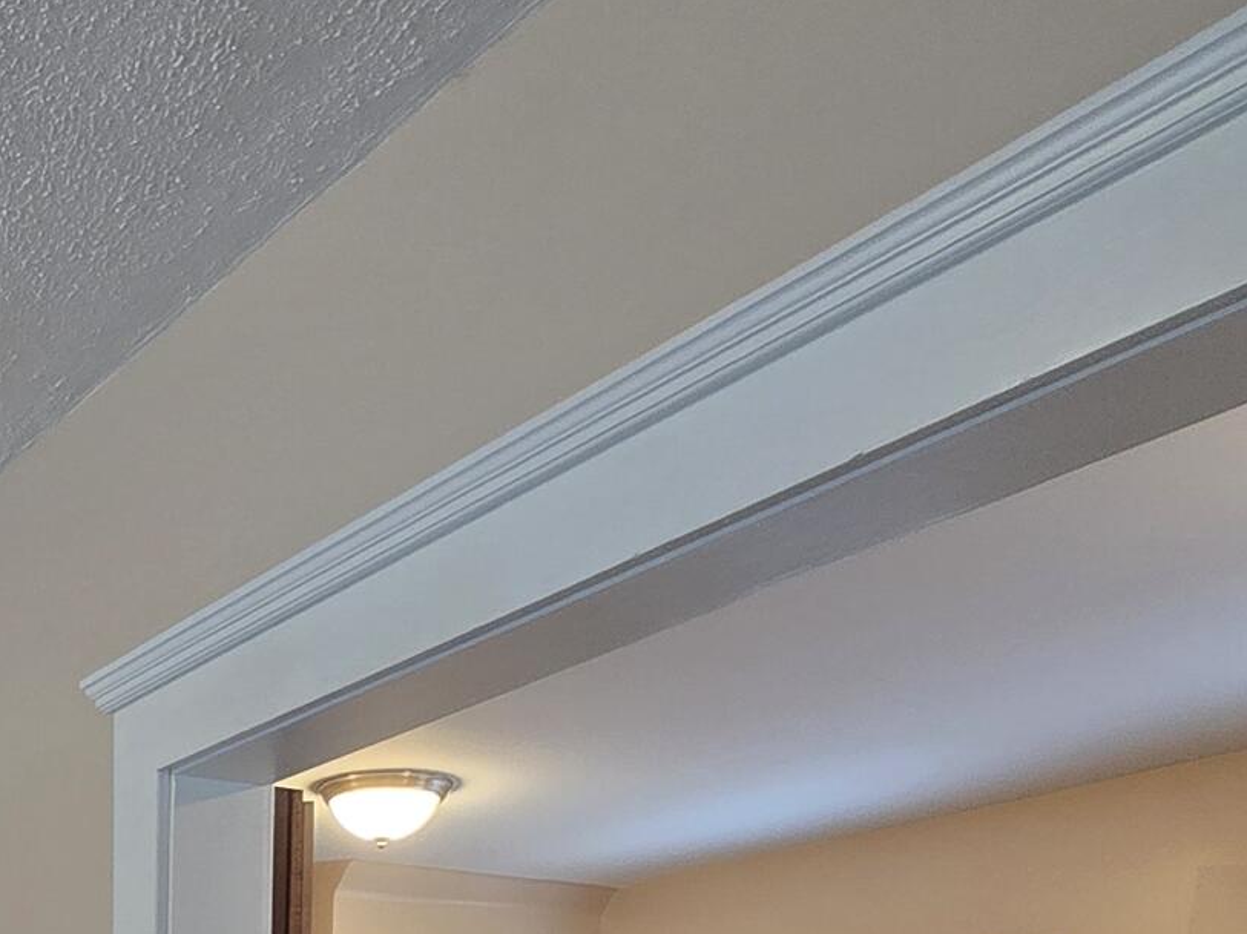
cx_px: -58
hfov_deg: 35.1
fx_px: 1728
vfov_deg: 25.0
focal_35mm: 48
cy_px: 1302
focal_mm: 2.2
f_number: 2.2
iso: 200
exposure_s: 1/60
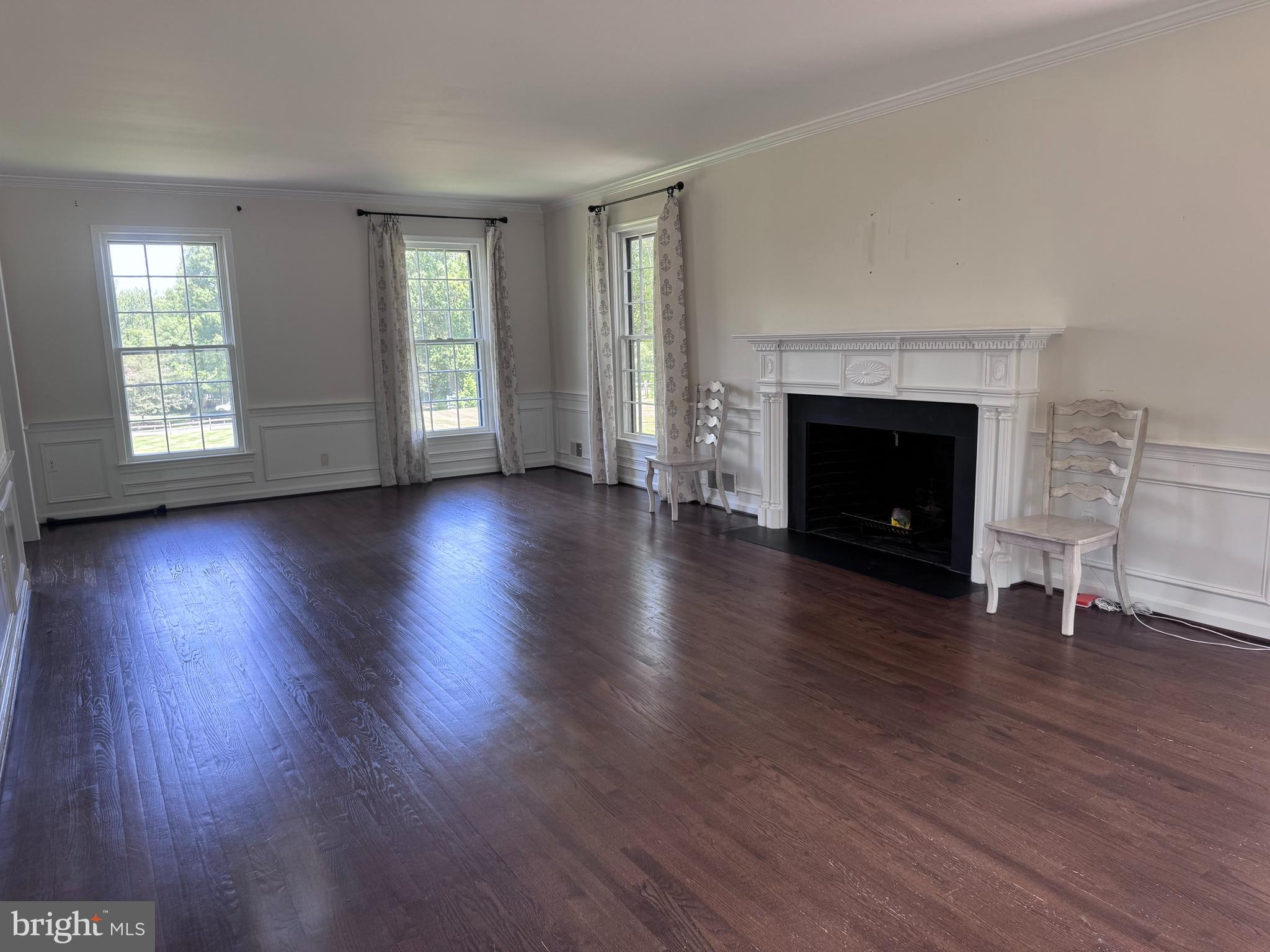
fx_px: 881
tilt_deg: -9.0
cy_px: 476
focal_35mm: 24
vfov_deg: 56.8
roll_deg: +1.3
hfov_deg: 71.6
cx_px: 635
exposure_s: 1/121
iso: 100
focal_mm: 6.76
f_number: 1.78
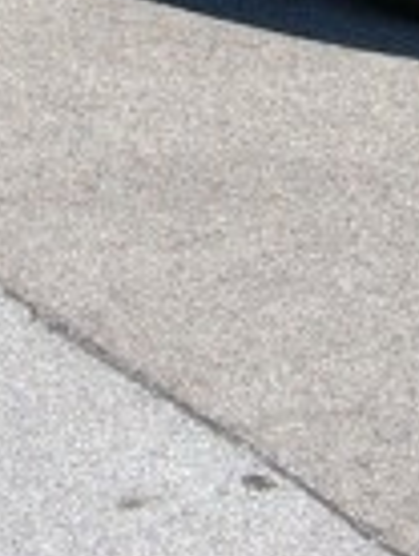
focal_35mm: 217
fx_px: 3491
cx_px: 28
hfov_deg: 6.8
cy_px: -477
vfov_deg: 8.7
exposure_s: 1/350
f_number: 8
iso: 200
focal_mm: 26
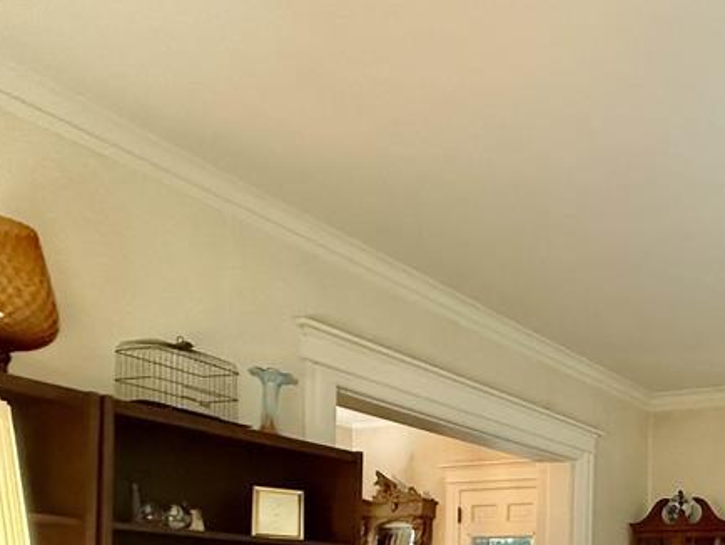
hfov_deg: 41.6
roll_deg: -1.2
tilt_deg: +0.2
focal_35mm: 33
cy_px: 612
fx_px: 692
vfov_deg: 36.0
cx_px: 830
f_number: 2.2
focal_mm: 2.22
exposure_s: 1/60
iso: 800
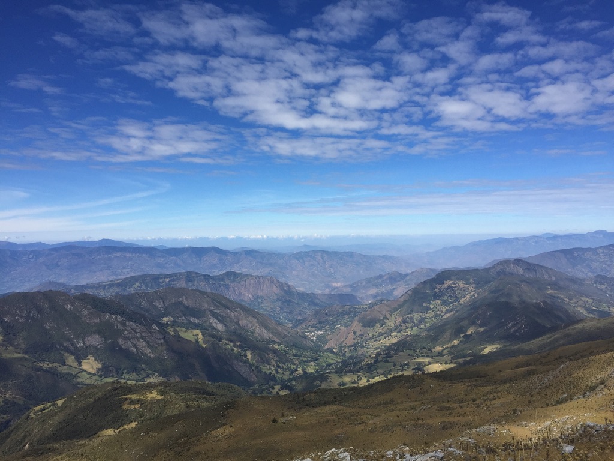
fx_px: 514
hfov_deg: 61.7
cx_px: 307
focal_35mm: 29
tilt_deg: -0.4
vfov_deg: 48.2
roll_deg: +0.5
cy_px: 230
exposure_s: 1/3049
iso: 32
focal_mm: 4.15
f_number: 2.2
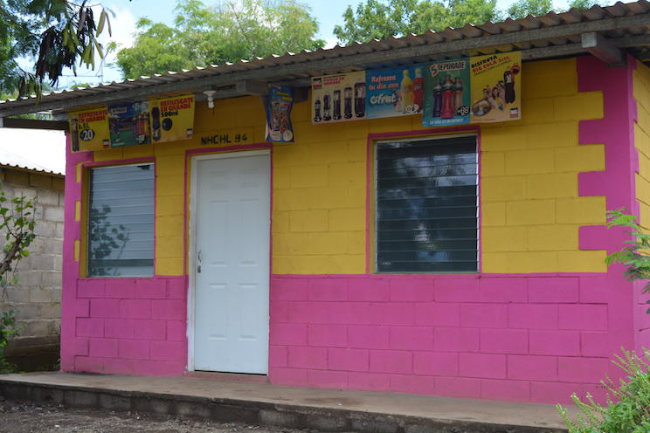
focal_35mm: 48
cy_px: 216
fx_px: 867
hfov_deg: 41.1
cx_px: 325
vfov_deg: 28.1
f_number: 7.1
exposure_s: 1/200
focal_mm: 32
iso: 200
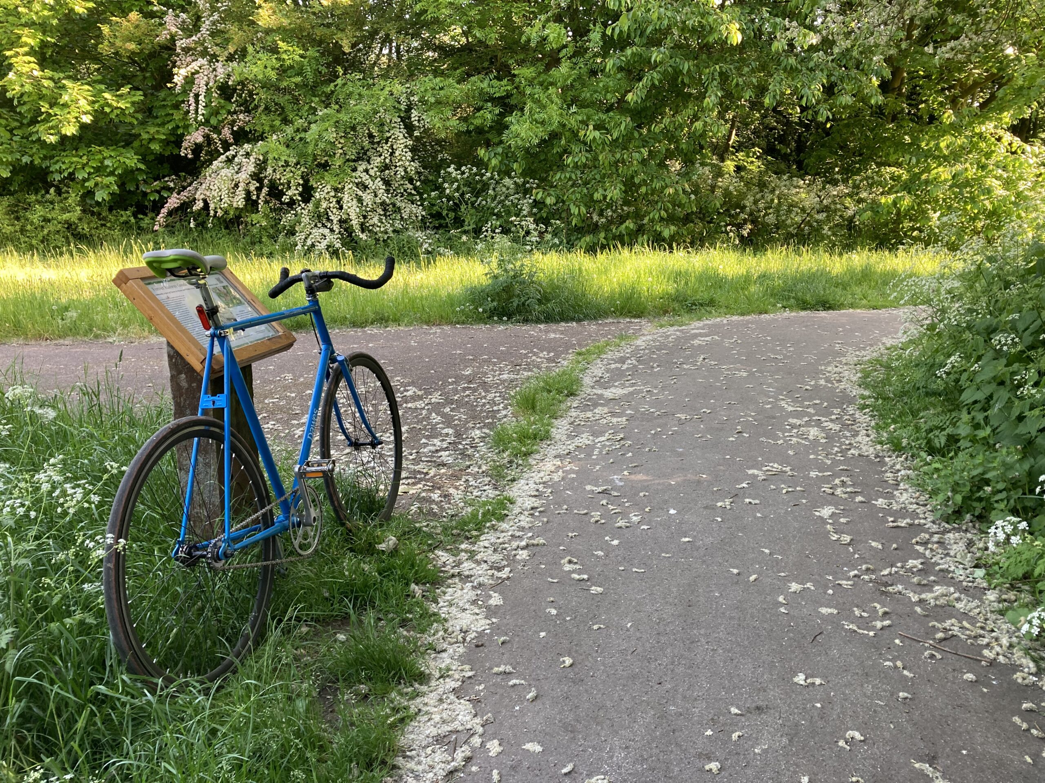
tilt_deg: -12.7
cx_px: 522
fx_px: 845
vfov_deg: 49.7
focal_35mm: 28
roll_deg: -0.6
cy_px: 392
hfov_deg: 63.4
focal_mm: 3.99
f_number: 1.8
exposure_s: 1/121
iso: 64
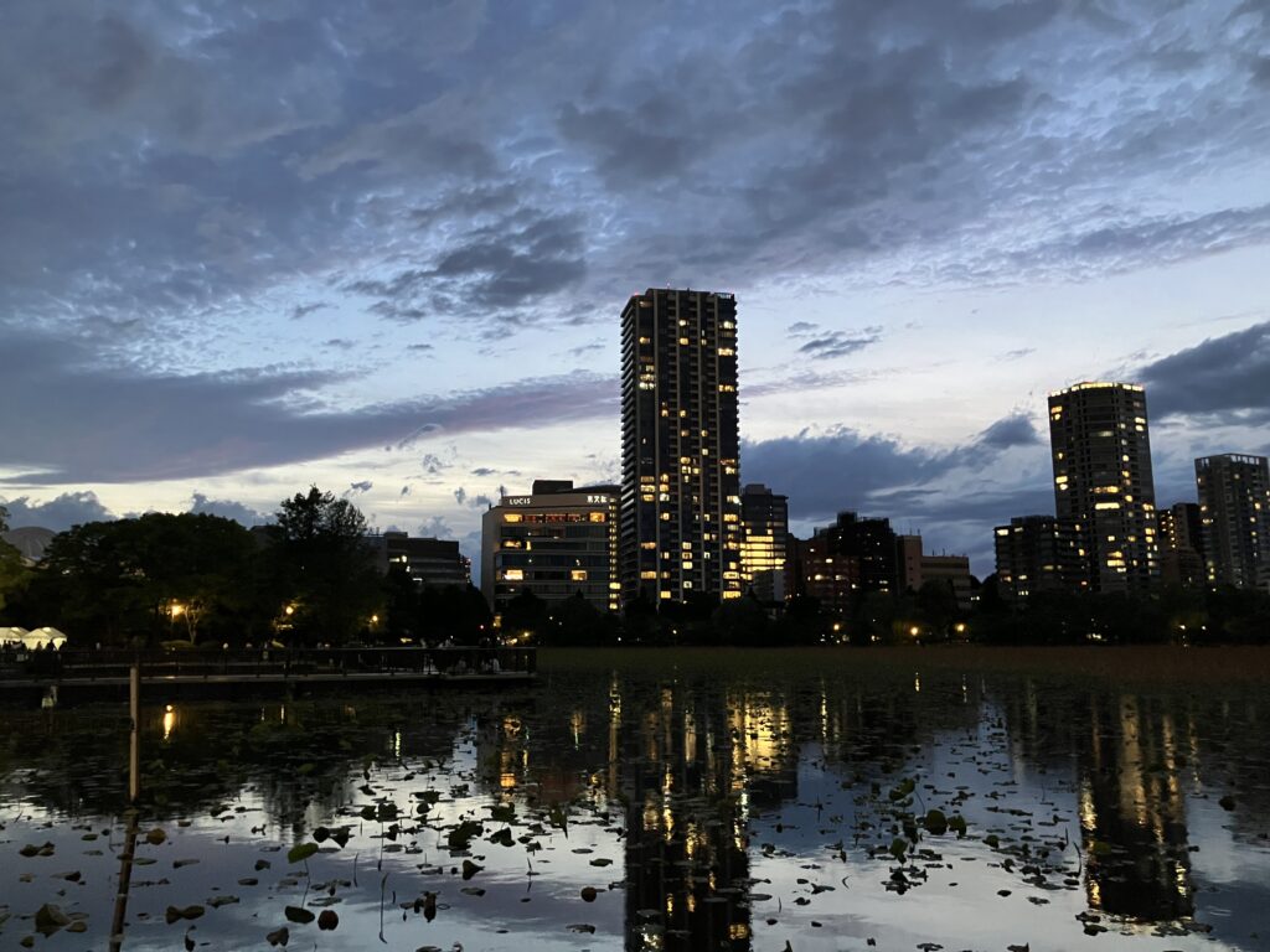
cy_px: 476
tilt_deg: +11.0
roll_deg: +1.0
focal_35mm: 28
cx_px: 635
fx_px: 1027
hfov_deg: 63.4
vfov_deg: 49.7
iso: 400
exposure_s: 1/36
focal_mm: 3.99
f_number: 1.8
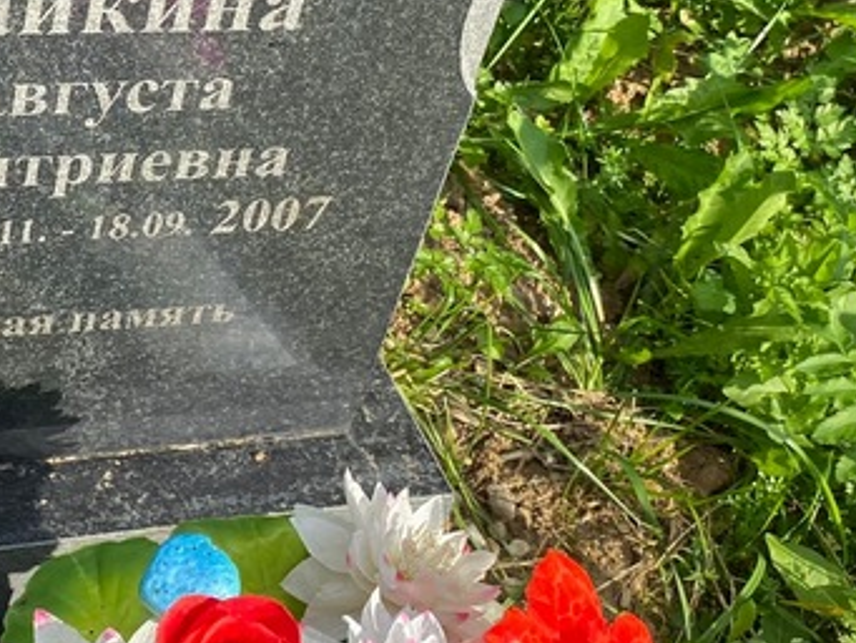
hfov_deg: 29.9
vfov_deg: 23.7
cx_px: 40
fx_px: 1509
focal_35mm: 61
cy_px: 128
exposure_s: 1/1272
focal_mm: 4.25
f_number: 1.8
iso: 32
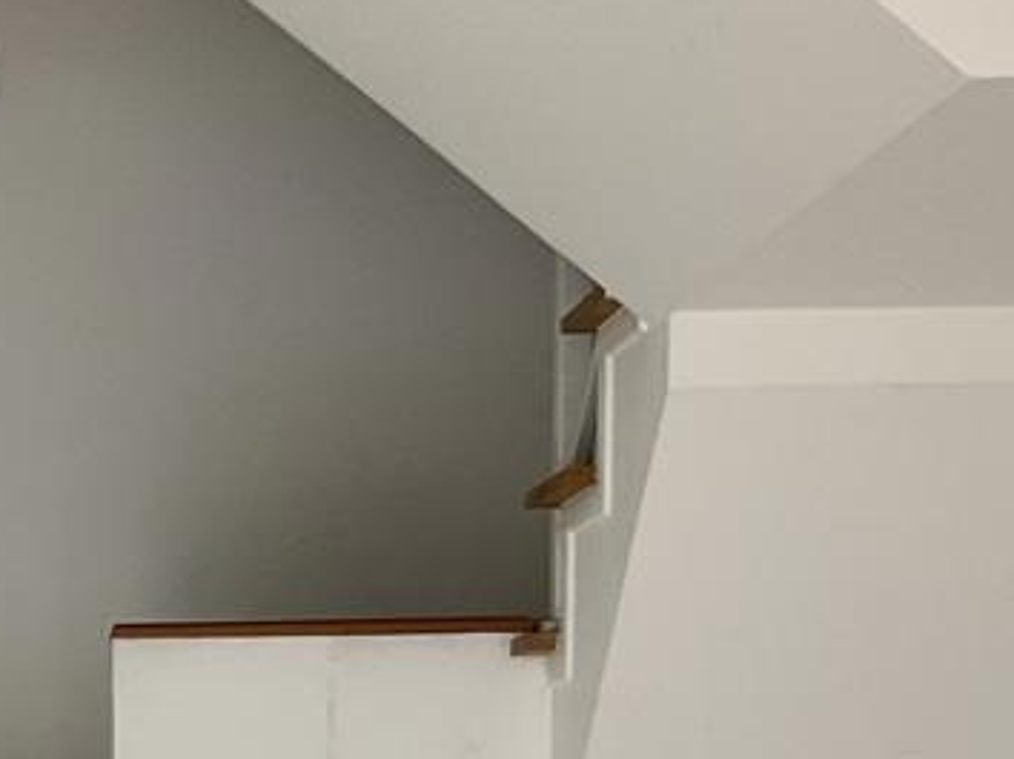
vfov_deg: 14.9
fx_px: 2752
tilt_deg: -3.1
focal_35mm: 94
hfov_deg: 19.1
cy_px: 1031
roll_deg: +0.0
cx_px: -368
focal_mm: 3
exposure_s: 1/120
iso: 40
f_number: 1.8
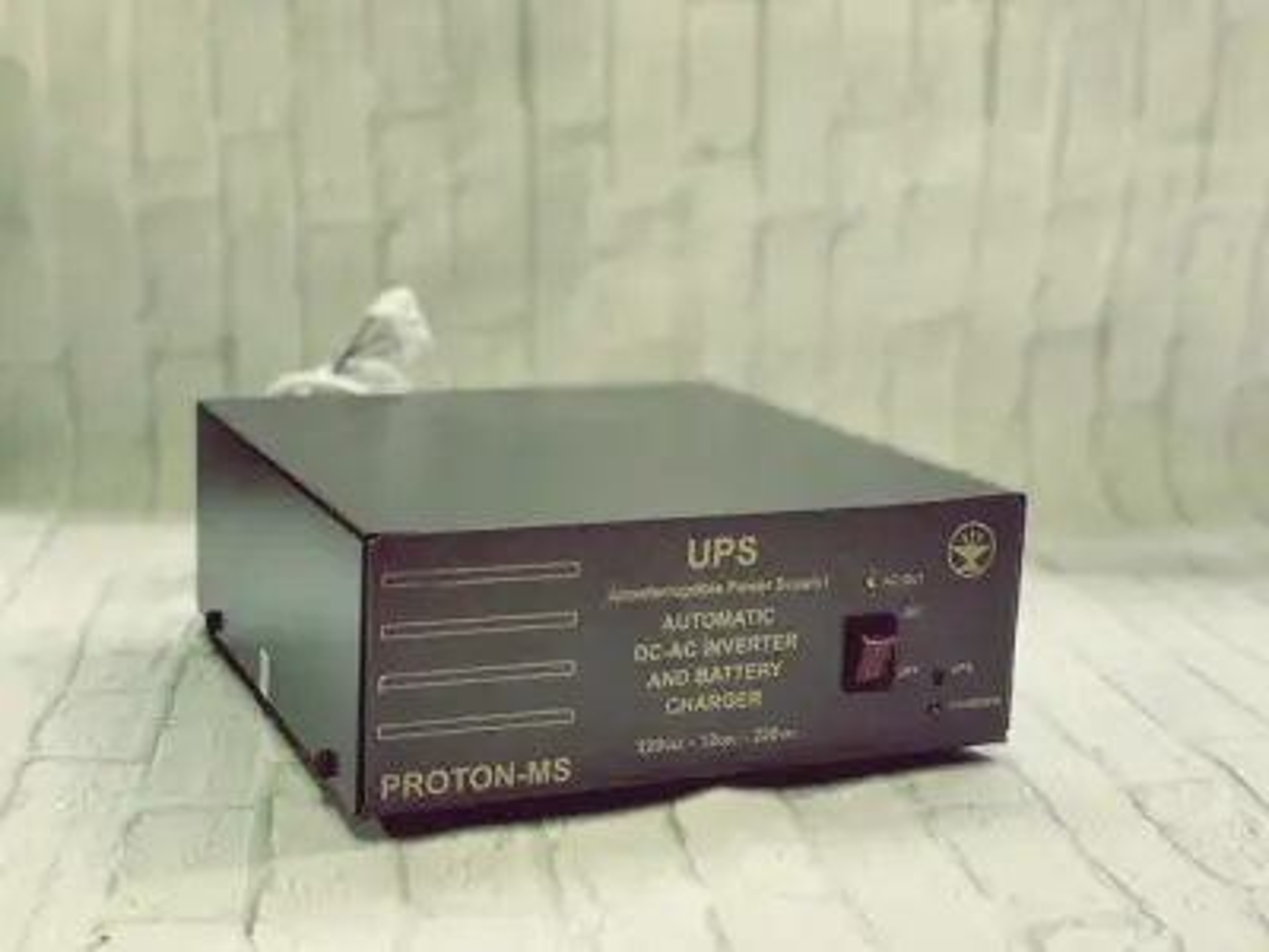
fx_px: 1906
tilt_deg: -11.7
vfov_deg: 28.0
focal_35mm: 52
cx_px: 634
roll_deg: -2.7
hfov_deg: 36.8
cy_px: 476
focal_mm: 6
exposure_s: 1/50
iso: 100
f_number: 2.4
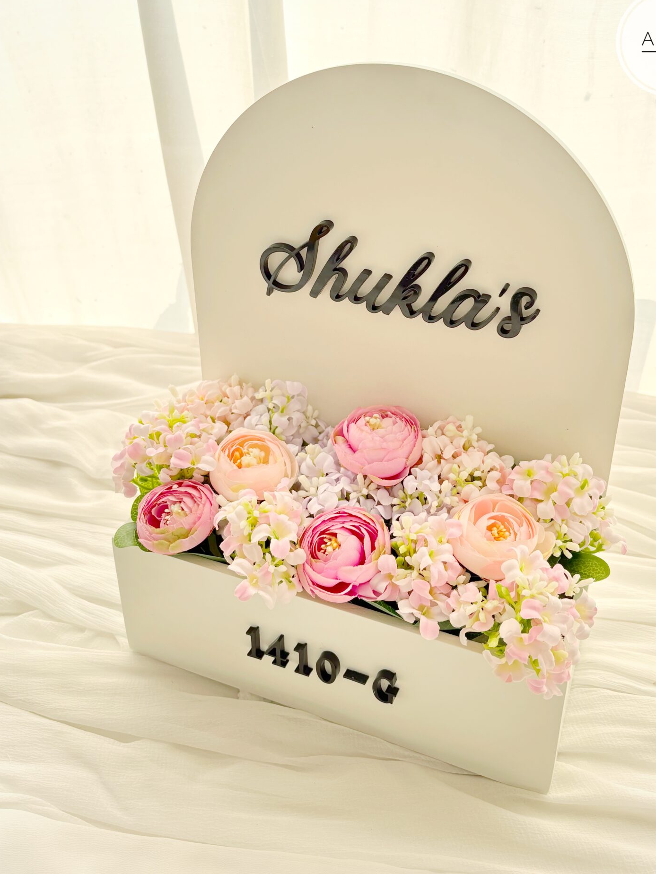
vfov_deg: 50.6
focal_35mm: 36
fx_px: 910
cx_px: 368
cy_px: 307
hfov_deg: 39.6
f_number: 1.6
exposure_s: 1/256
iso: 64
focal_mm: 5.96
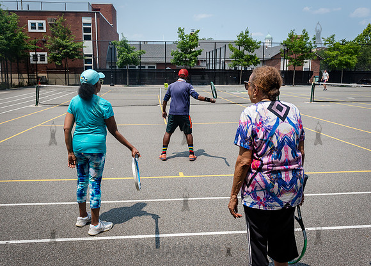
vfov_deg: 46.1
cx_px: 176
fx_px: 311
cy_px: 114
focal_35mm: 30
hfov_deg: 61.6
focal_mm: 24
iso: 200
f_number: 4.5
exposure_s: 1/2000
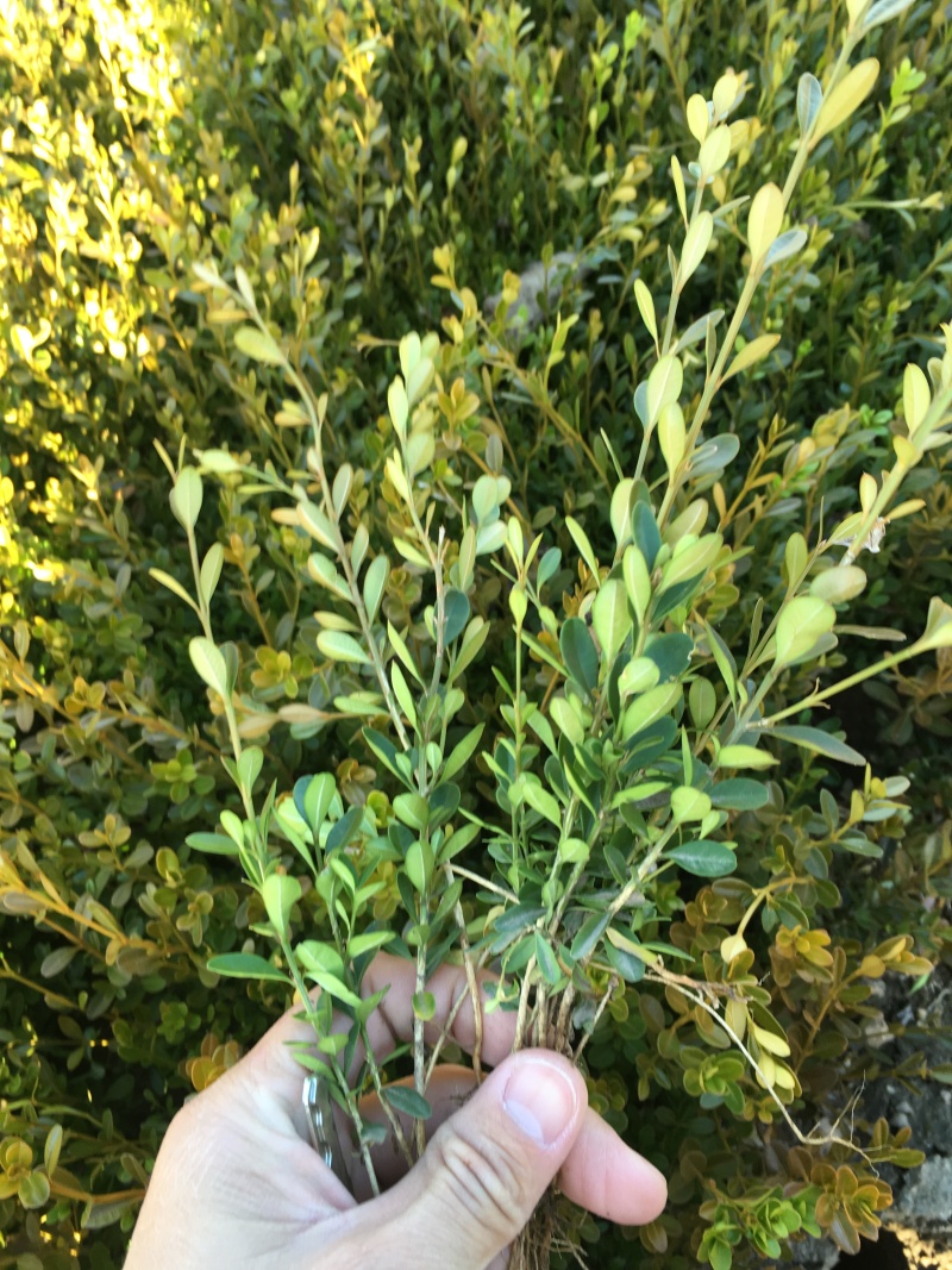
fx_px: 1064
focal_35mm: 29
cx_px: 476
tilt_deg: -59.8
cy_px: 635
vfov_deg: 61.7
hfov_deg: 48.2
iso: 25
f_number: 2.2
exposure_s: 1/50
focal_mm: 4.15
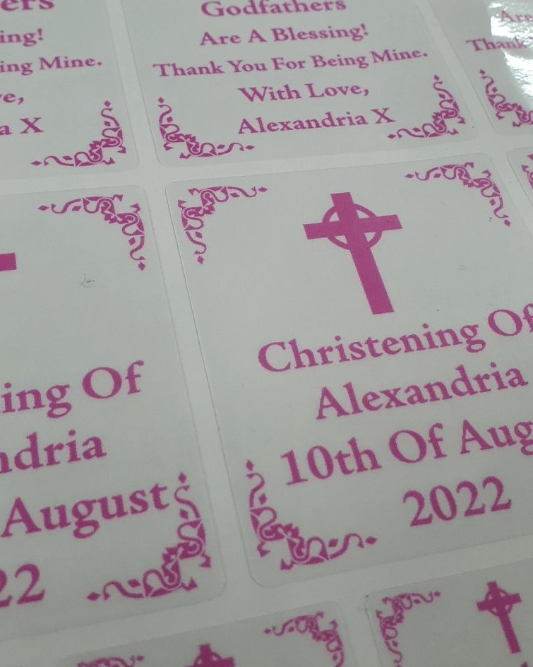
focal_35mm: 43
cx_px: 302
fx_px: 848
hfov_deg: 34.8
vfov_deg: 42.8
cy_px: 282
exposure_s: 1/100
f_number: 2.4
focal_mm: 4.32
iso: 320
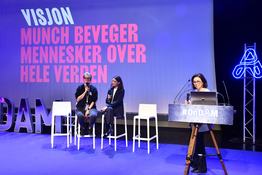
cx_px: 131
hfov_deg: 51.3
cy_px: 88
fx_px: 273
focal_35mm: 38
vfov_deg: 35.5
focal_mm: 25
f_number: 5.6
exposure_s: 1/60
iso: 1250
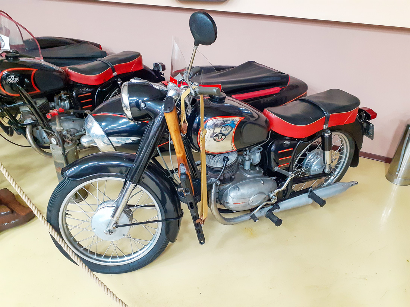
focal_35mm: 27
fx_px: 320
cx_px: 205
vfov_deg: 51.4
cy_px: 154
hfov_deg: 65.3
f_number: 1.9
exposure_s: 1/25
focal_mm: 3.6
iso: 320
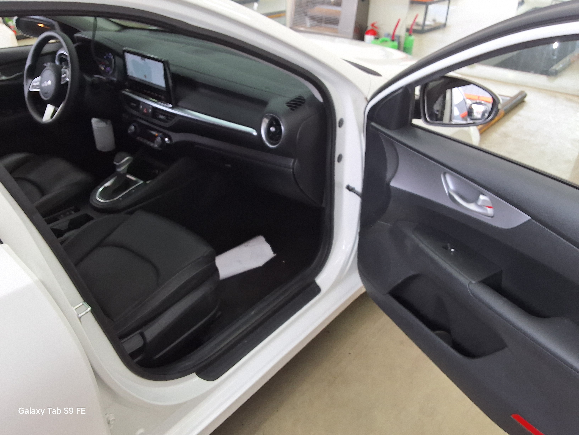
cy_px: 218
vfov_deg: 49.7
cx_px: 290
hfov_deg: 63.4
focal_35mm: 28
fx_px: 468
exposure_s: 1/120
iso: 64
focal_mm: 2.91
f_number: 1.9
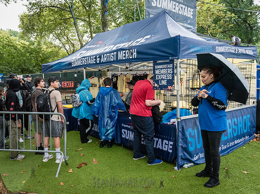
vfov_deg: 47.9
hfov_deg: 61.4
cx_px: 114
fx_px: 218
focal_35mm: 29
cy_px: 97
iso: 5000
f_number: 3.5
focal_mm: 27
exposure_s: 1/250
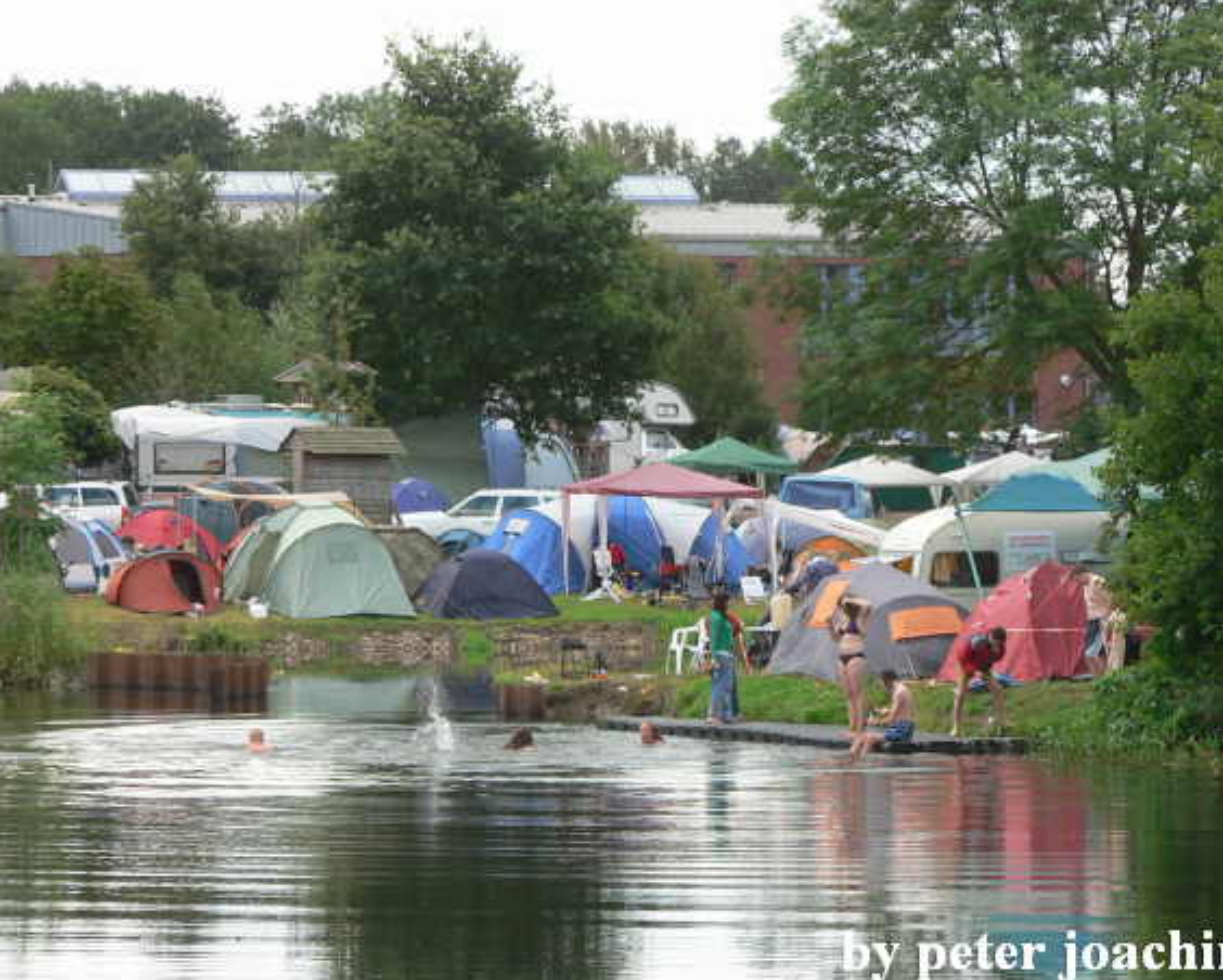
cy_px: 490
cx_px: 639
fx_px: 8983
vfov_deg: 6.2
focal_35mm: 248
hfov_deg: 7.8
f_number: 4
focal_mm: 40.7
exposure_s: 1/160
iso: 64
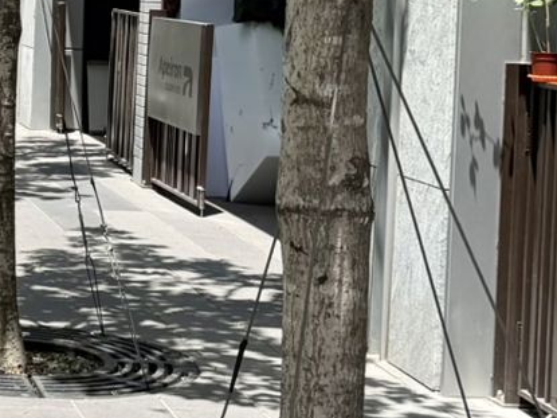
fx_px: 1786
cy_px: 51
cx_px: -451
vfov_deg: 13.2
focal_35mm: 111
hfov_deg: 15.3
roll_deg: -0.5
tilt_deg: -2.6
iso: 80
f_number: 1.78
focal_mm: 6.76
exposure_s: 1/3425
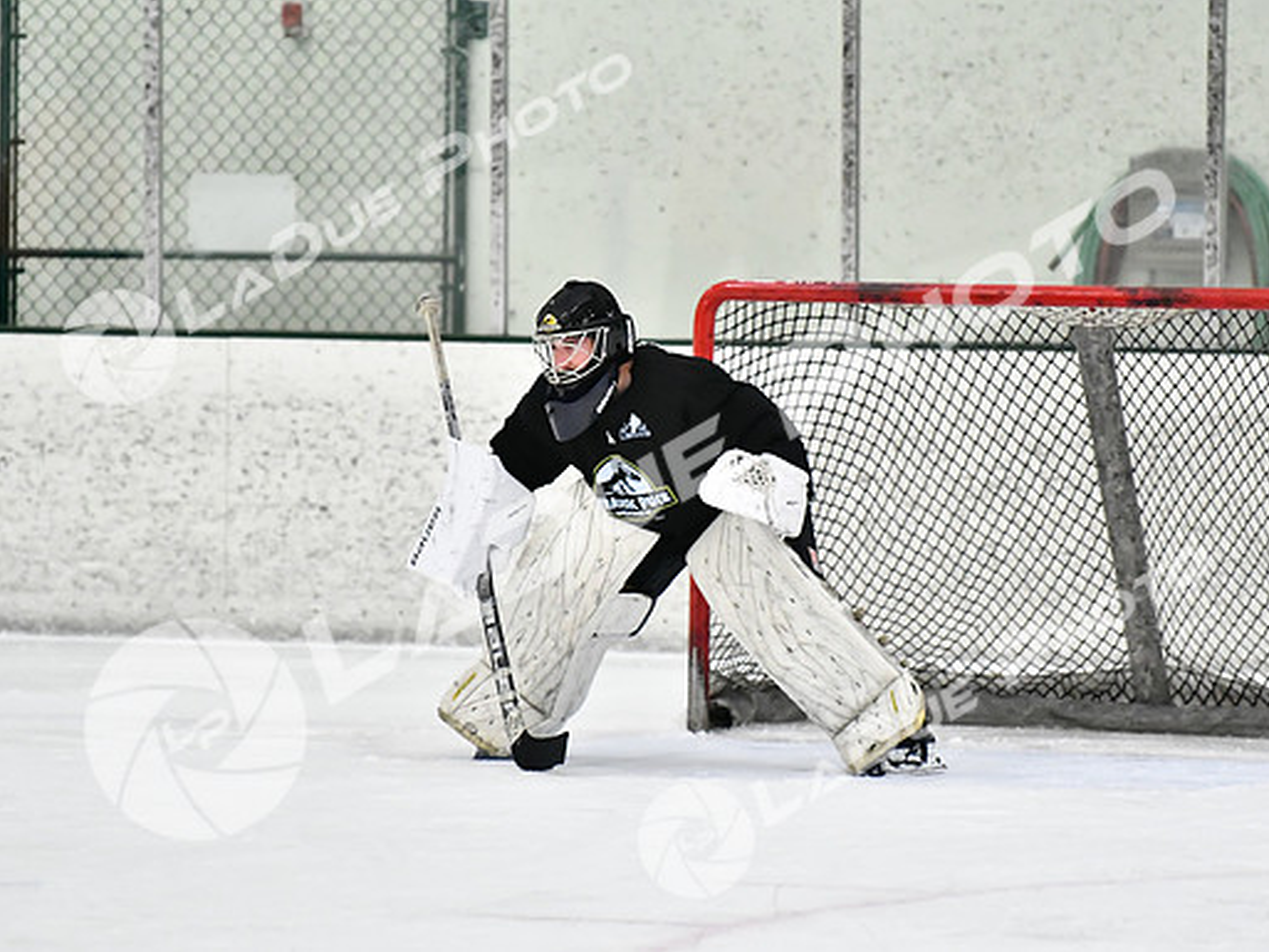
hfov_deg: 6.1
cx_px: 633
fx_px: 11954
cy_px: 476
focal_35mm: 326
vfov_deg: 4.6
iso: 5000
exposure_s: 1/1250
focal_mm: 200
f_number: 2.8
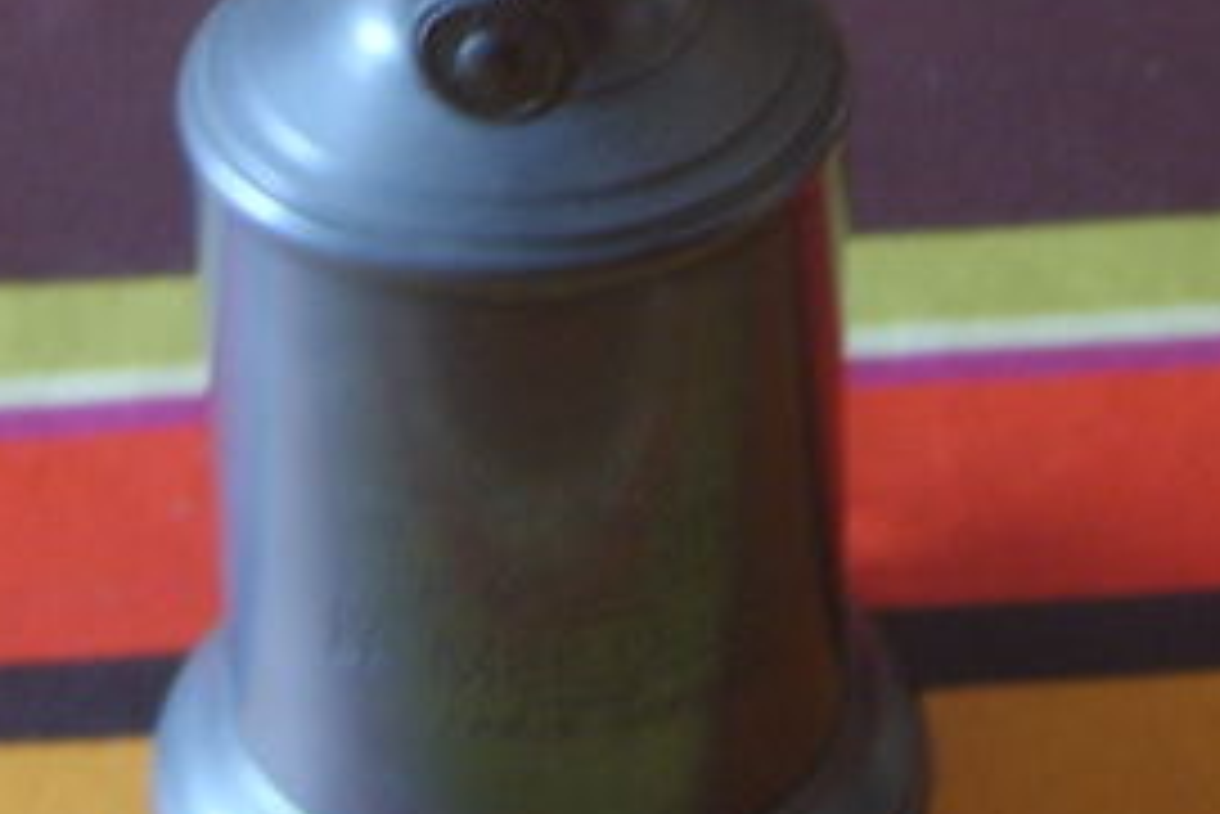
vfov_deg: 11.1
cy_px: -382
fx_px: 4035
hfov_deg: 17.1
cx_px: 329
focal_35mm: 119
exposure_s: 1/32
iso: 100
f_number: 2.7
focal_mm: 8.13
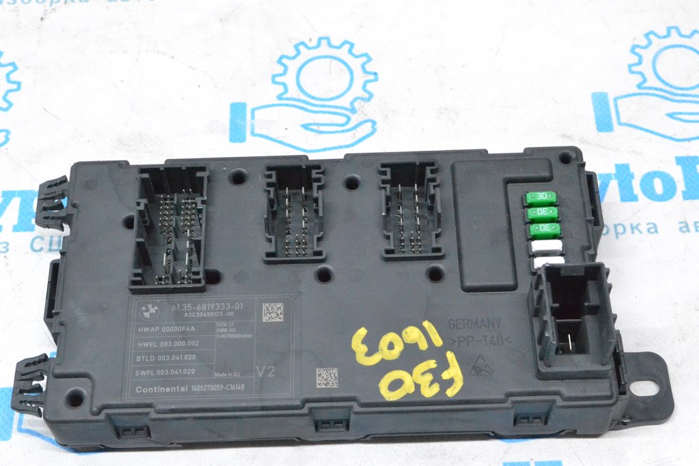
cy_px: 233
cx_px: 350
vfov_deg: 22.6
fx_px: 1165
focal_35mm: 60
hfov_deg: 33.4
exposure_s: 1/160
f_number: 9
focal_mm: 40
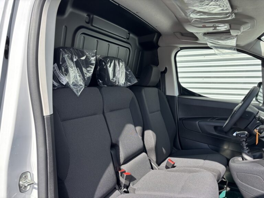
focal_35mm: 26
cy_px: 99
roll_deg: -0.8
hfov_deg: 67.3
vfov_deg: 53.1
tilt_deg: -8.1
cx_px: 132
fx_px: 198
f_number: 1.6
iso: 50
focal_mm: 5.96
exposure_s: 1/707
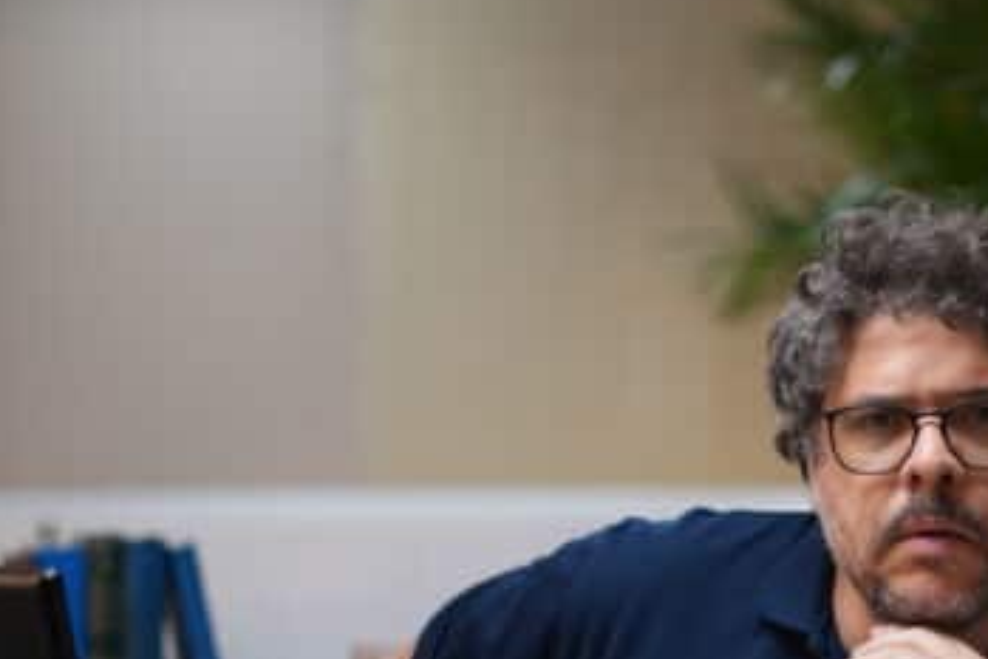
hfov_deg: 18.5
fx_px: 3020
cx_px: 708
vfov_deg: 12.3
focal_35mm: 110
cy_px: 680
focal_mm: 50
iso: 160
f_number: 1.8
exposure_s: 1/60
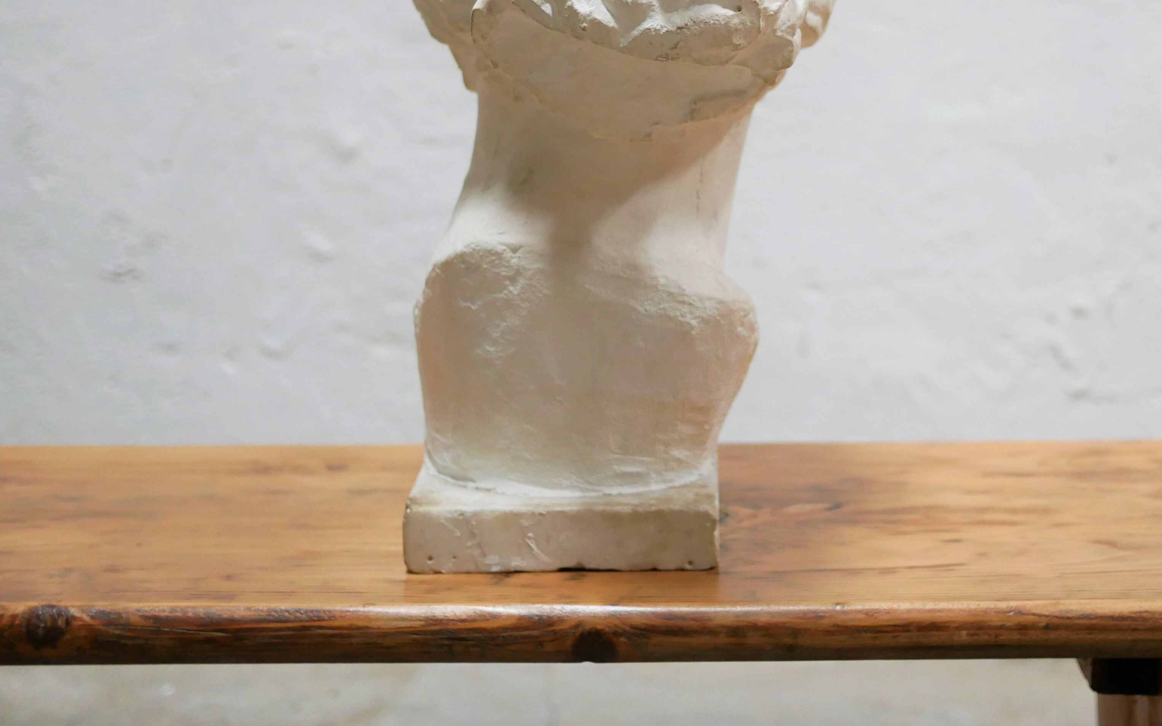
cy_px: 123
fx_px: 2027
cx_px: 772
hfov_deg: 31.7
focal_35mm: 64
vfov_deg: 20.0
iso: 1000
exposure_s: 1/60
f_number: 1.7
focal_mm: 20
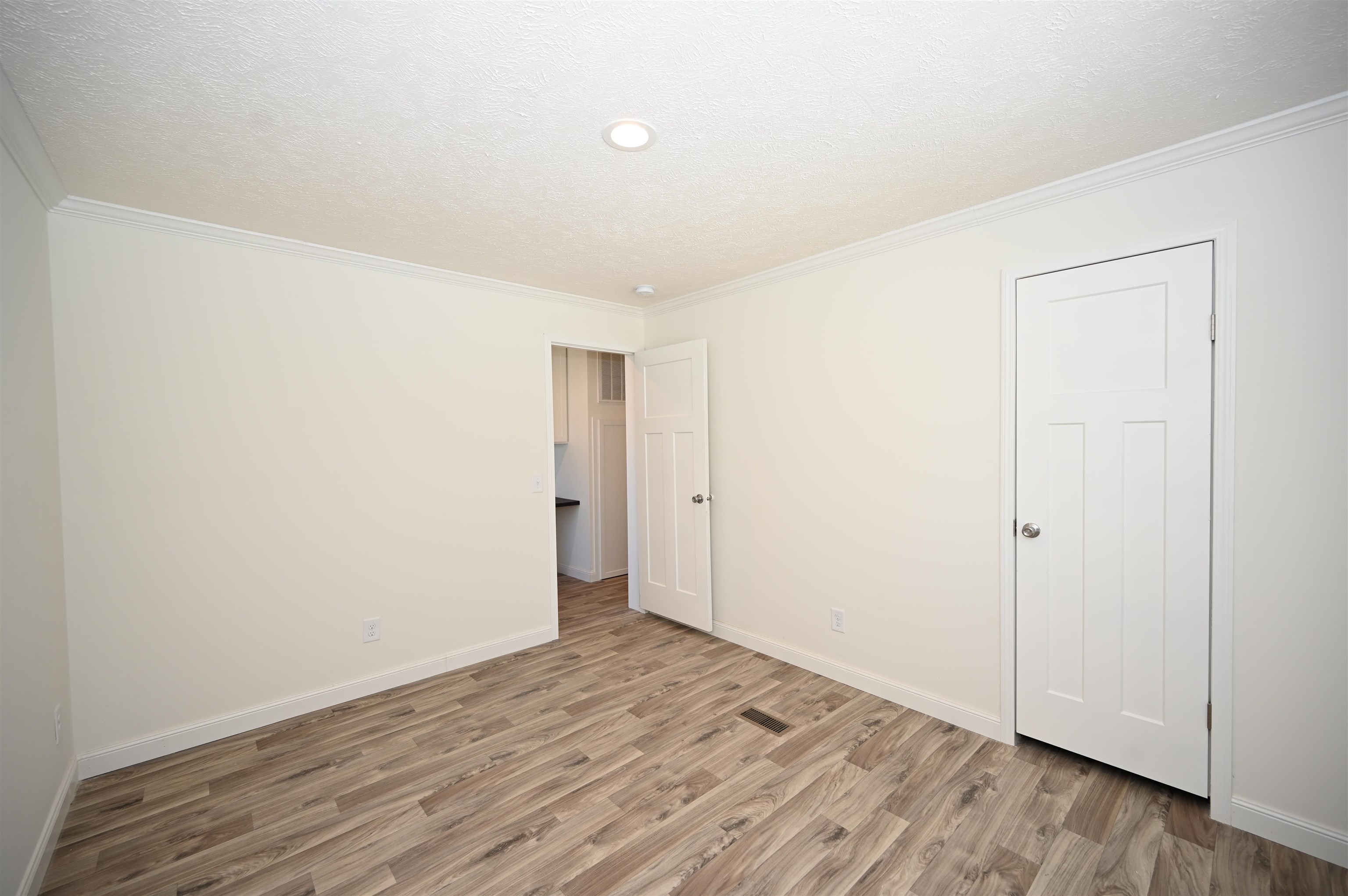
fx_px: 524
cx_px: 674
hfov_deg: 104.3
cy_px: 448
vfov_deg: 81.1
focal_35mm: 14
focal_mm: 14
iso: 200
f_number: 4
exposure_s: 1/60
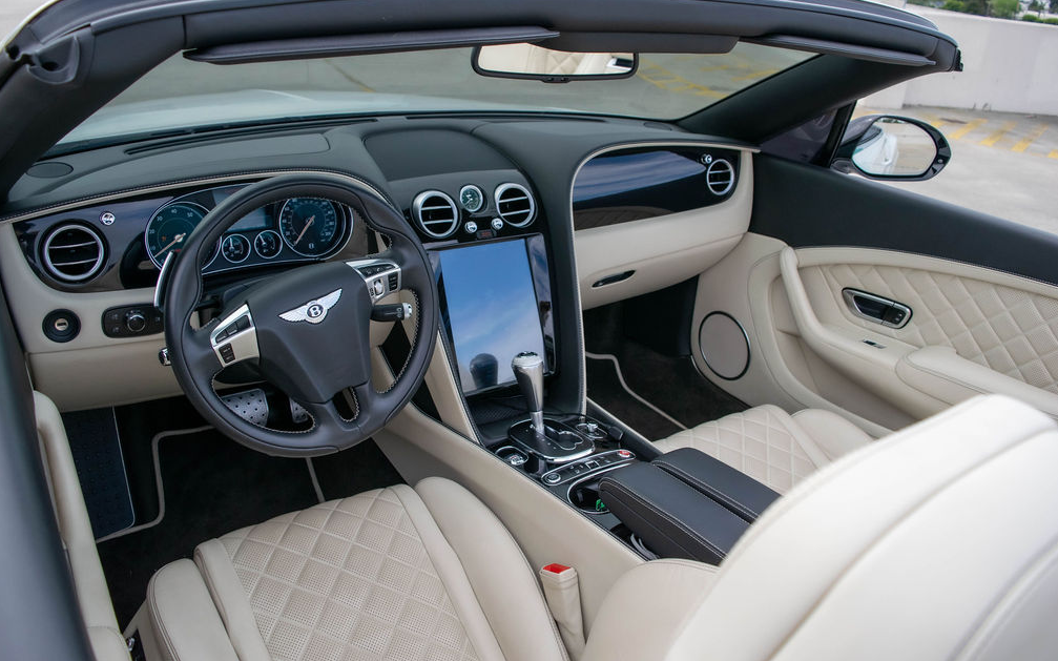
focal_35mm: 28
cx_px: 527
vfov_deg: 44.5
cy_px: 306
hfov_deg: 66.5
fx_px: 807
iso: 400
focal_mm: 18
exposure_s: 1/1250
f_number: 5
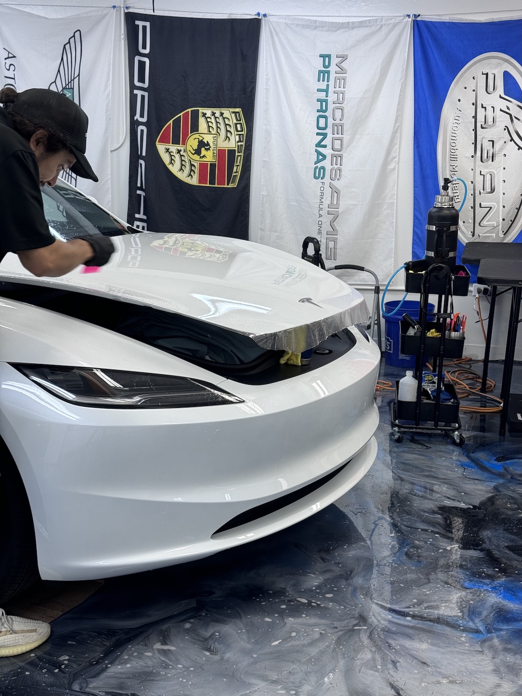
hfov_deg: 30.3
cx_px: 261
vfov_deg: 39.7
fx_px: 965
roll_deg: -0.8
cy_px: 348
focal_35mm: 48
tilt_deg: -11.5
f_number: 1.78
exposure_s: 1/120
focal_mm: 6.76
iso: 64
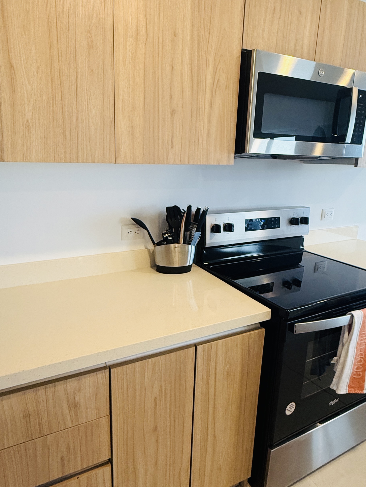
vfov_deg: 73.9
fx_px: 324
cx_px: 165
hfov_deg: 58.8
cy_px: 233
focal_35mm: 23
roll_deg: -1.4
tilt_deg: -12.9
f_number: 2.2
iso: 320
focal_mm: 2.22
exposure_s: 1/120
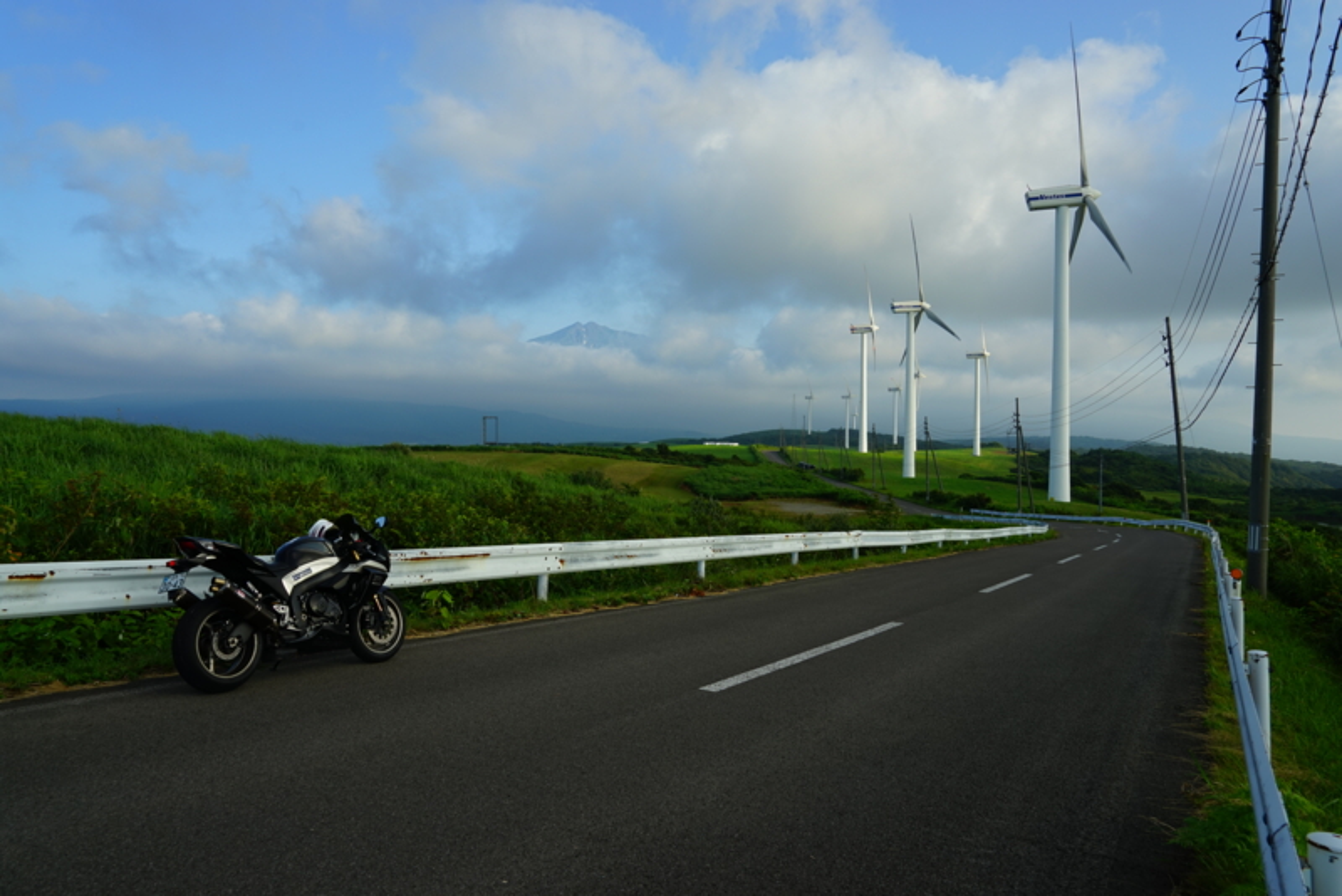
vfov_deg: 51.3
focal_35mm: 25
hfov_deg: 71.5
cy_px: 448
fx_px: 932
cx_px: 671
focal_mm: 25
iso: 100
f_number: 10
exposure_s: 1/125
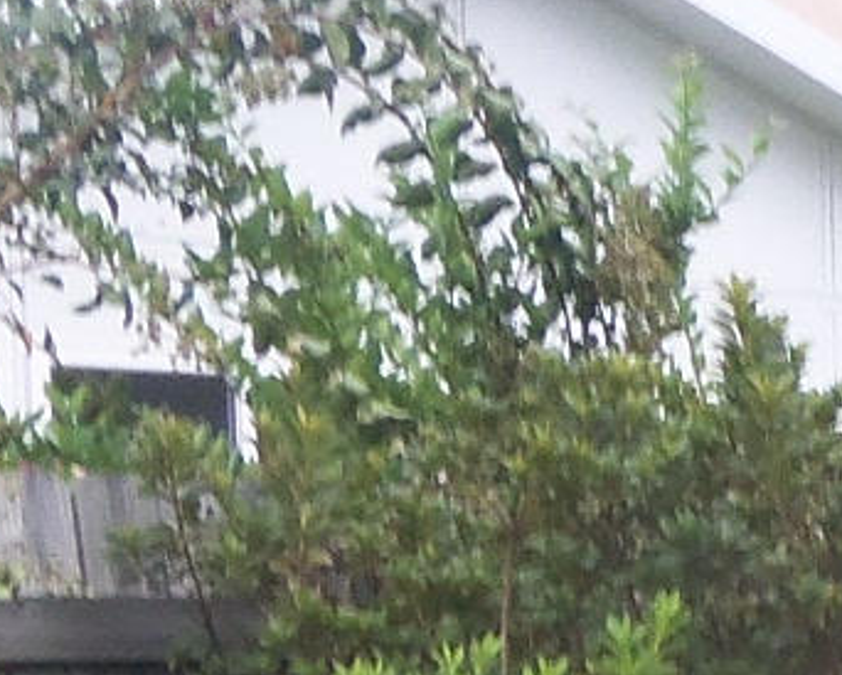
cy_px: 1091
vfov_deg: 7.0
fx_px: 5386
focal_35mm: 216
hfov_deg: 8.1
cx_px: 2191
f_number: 3.6
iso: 100
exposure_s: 1/30
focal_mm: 6.7
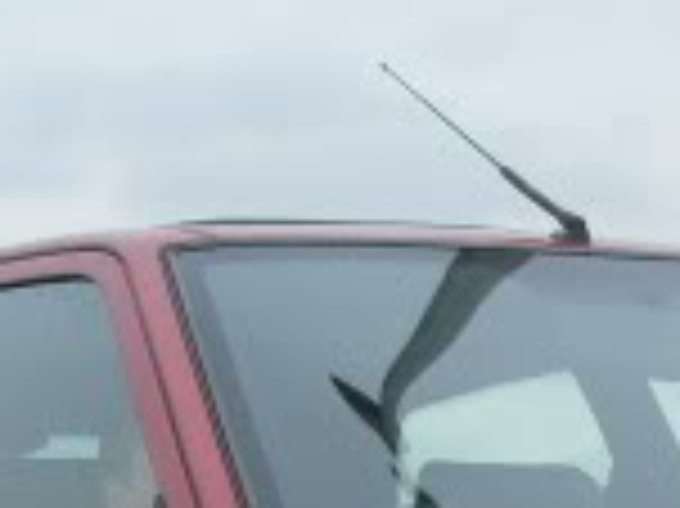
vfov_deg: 7.5
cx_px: 576
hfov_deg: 10.6
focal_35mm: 186
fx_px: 3651
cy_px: 1187
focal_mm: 7.8
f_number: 2.8
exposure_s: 1/90
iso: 80
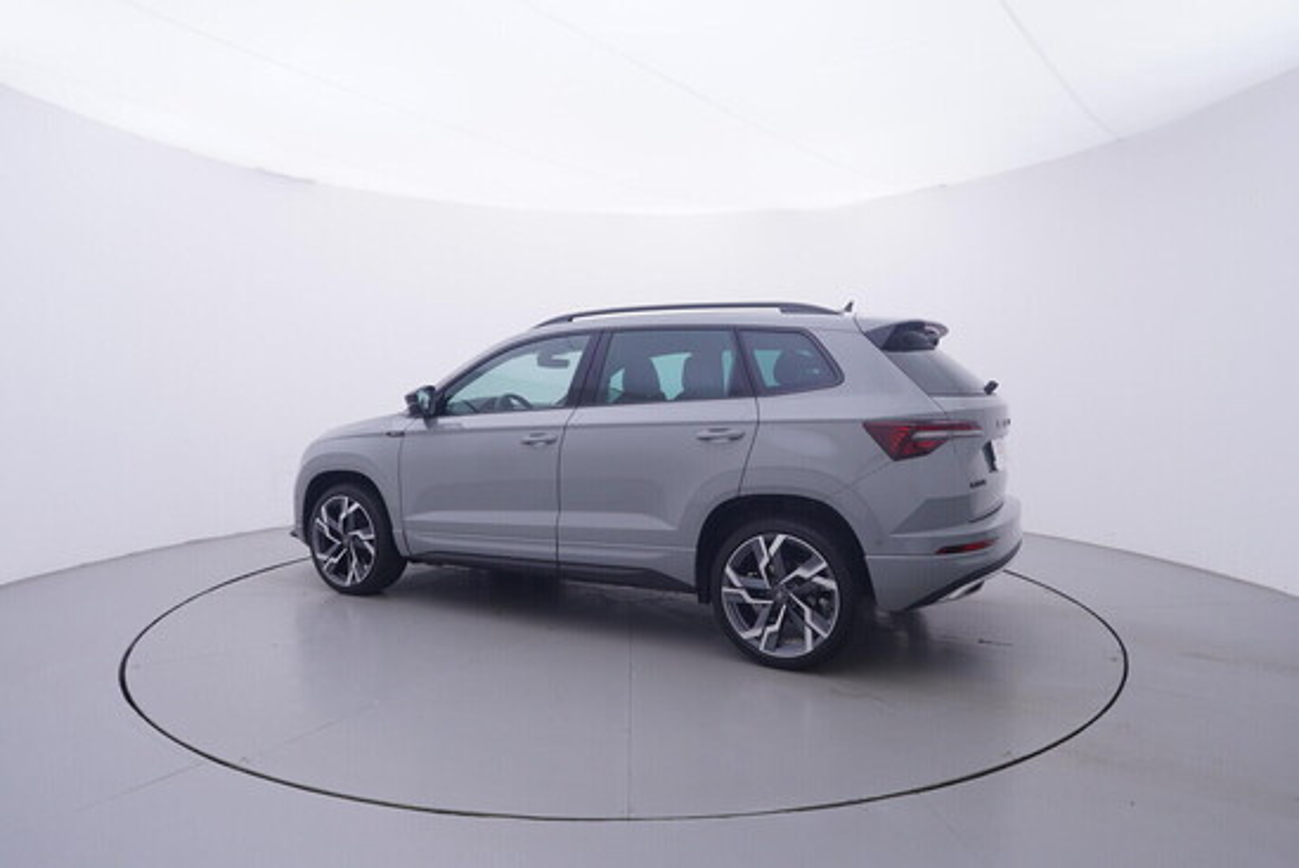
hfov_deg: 77.3
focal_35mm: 22
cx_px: 650
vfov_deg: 56.2
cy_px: 434
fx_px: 812
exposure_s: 1/80
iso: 200
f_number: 5
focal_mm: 15
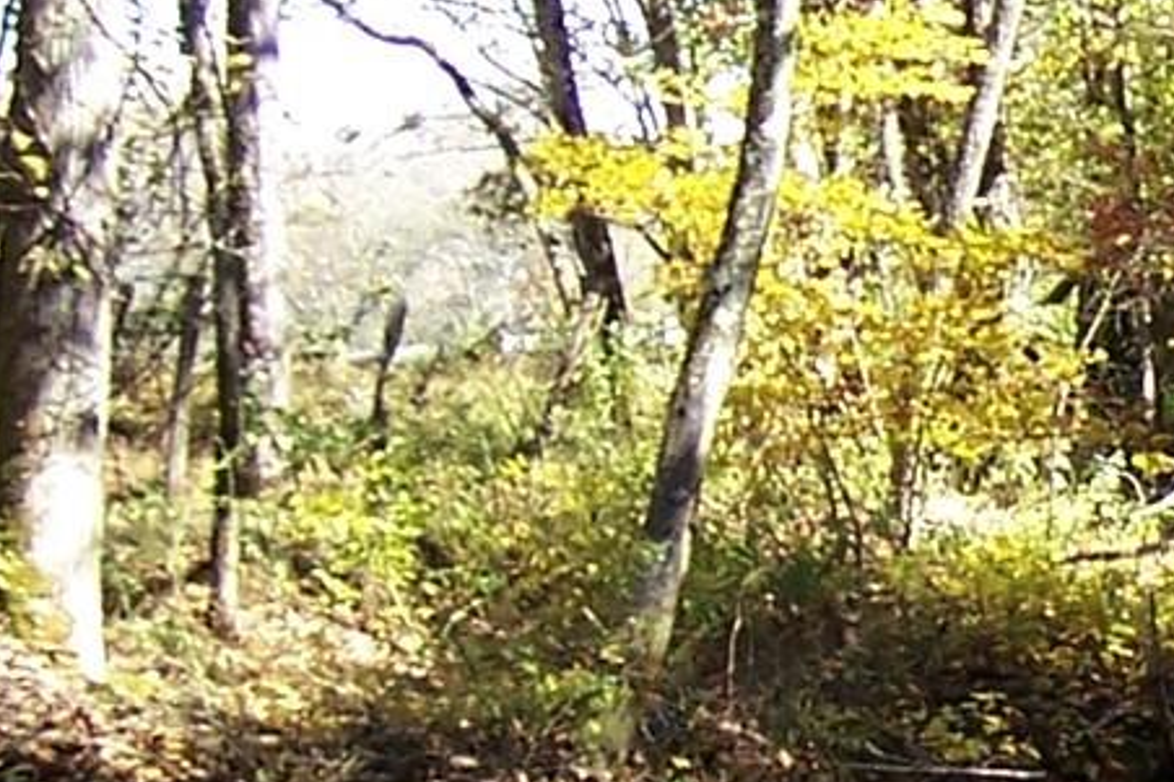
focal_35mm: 179
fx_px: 5835
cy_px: 603
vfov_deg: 7.7
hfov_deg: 11.1
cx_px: 1673
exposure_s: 1/125
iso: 80
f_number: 2.8
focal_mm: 6.3
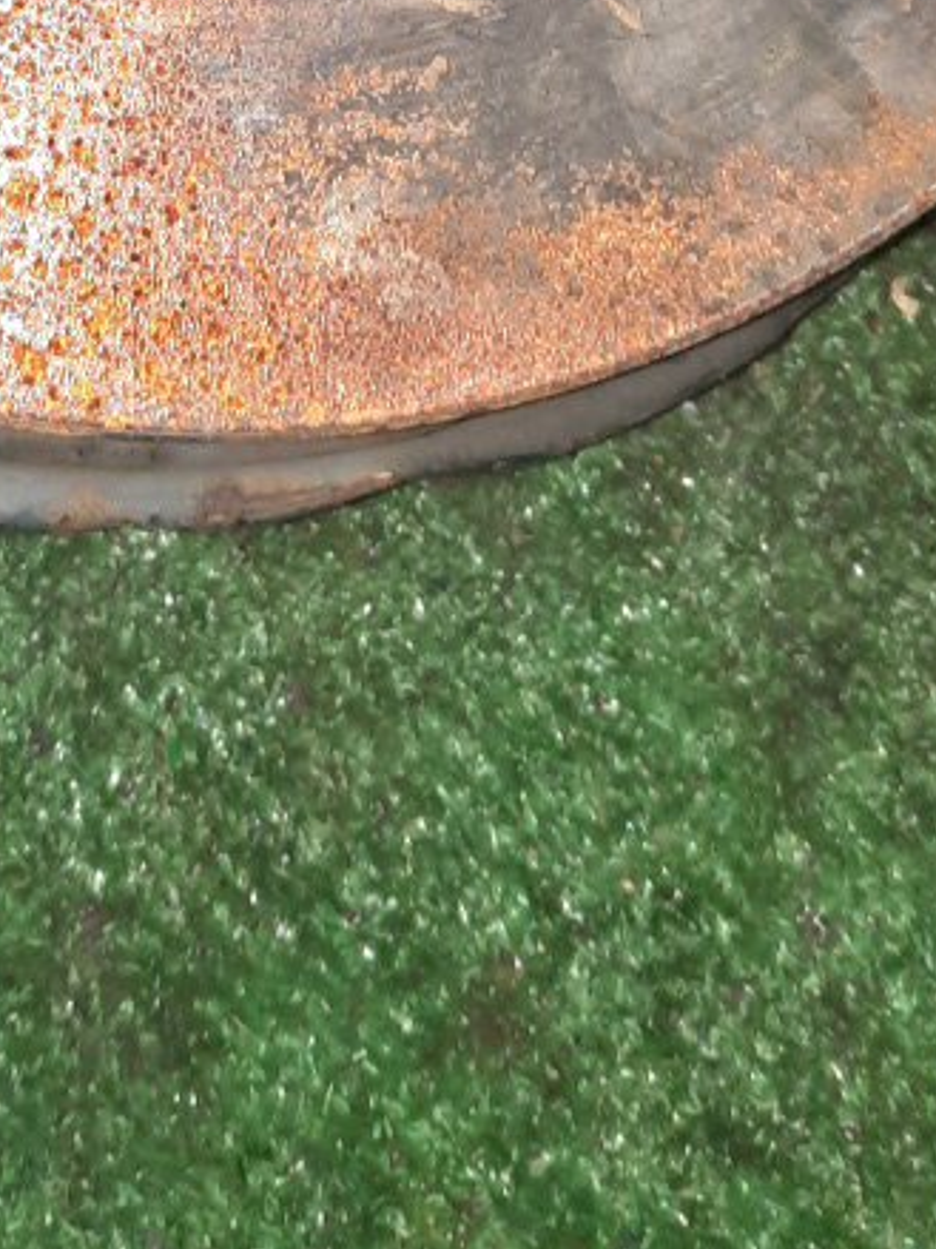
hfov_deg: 17.9
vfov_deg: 21.0
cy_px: -501
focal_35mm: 82
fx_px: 2958
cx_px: 276
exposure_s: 1/33
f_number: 2
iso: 398
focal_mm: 4.6
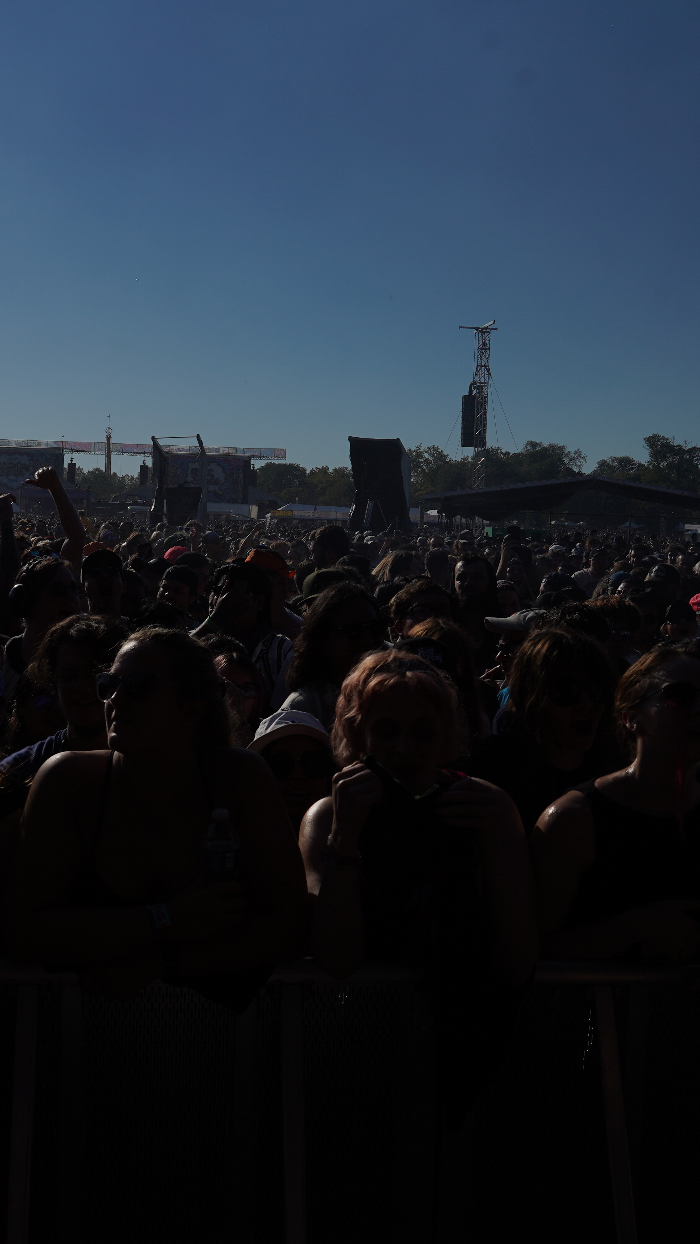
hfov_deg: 30.8
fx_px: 1254
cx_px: 192
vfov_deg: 52.8
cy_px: 621
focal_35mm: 38
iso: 100
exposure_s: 1/2000
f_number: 8
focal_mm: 24
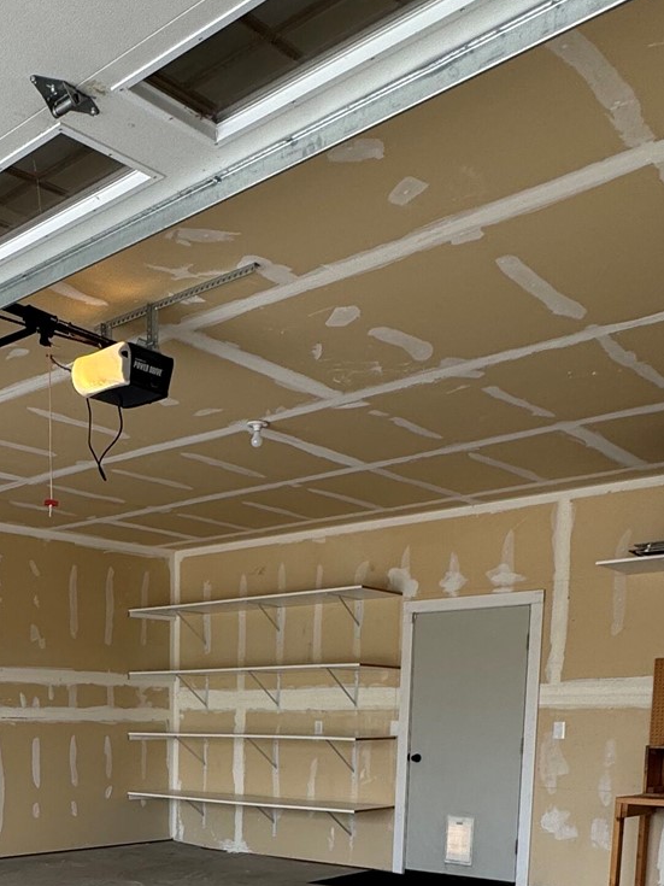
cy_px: 851
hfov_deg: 35.6
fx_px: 998
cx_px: 133
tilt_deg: -7.7
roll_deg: +0.8
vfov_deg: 42.5
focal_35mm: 39
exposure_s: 1/164
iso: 40
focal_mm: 2.22
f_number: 2.2
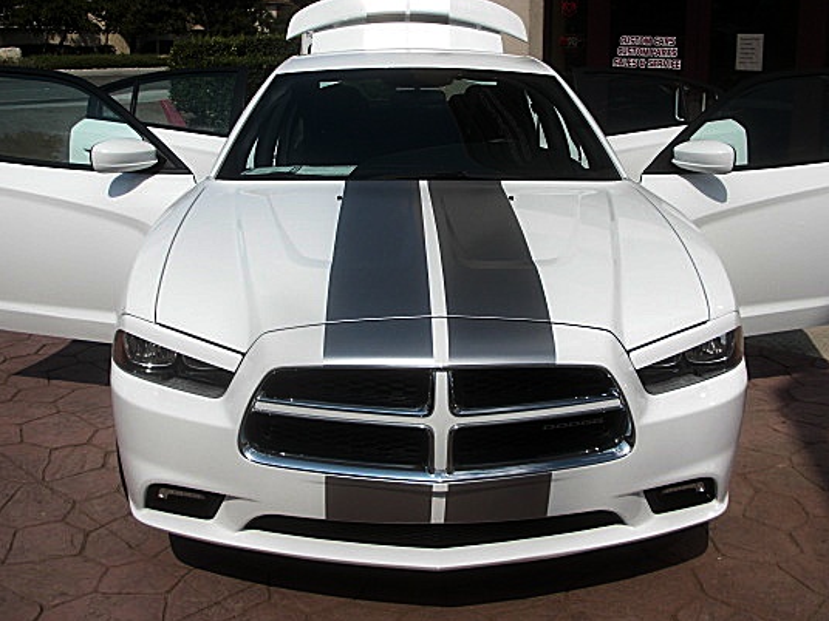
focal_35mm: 43
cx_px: 433
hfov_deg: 43.8
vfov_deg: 33.5
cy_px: 256
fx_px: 1030
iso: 50
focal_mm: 6.3
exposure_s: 1/250
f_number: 7.9
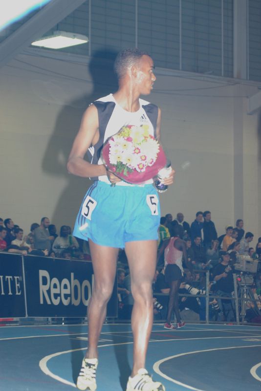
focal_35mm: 120
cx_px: 130
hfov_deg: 11.4
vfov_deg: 17.1
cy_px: 196
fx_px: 1304
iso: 800
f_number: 6.3
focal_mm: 80
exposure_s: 1/125
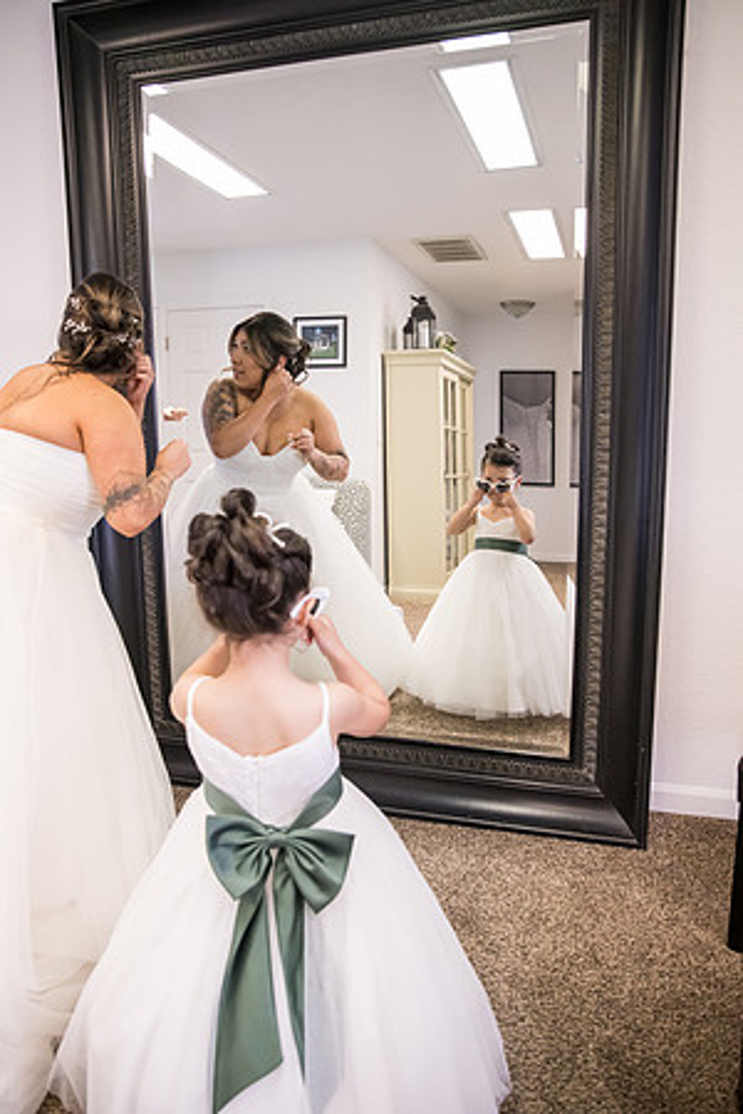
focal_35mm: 27
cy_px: 557
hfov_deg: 47.9
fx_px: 836
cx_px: 372
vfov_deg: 67.4
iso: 5000
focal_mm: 27
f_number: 4
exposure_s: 1/320
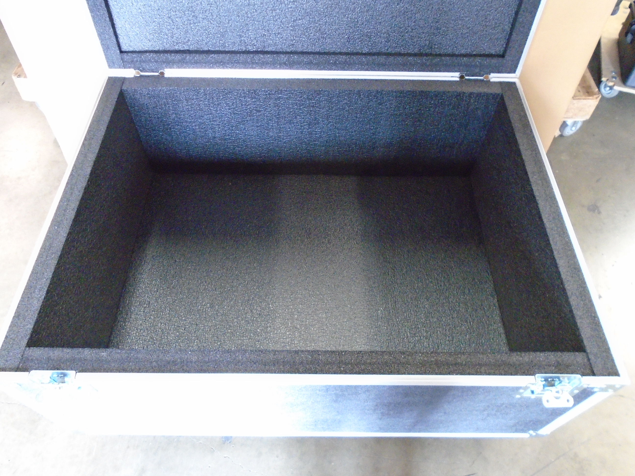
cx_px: 318
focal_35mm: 26
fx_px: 477
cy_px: 238
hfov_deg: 67.3
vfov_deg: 53.1
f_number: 3.2
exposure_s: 1/15
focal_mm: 4.6
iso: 800
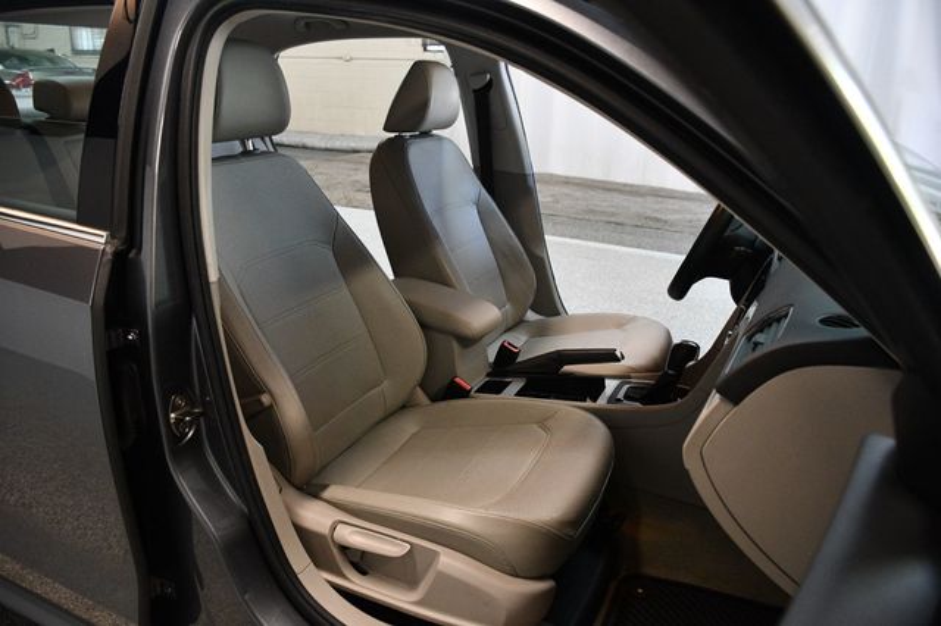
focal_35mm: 27
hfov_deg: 67.4
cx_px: 470
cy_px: 313
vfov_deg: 47.9
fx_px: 705
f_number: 3.5
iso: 1800
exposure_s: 1/125
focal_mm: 18
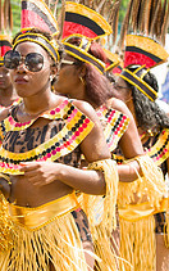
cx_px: 19
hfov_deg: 6.7
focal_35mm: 196
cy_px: 125
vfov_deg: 10.7
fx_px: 1443
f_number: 6.3
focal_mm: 70
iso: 100
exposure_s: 1/160
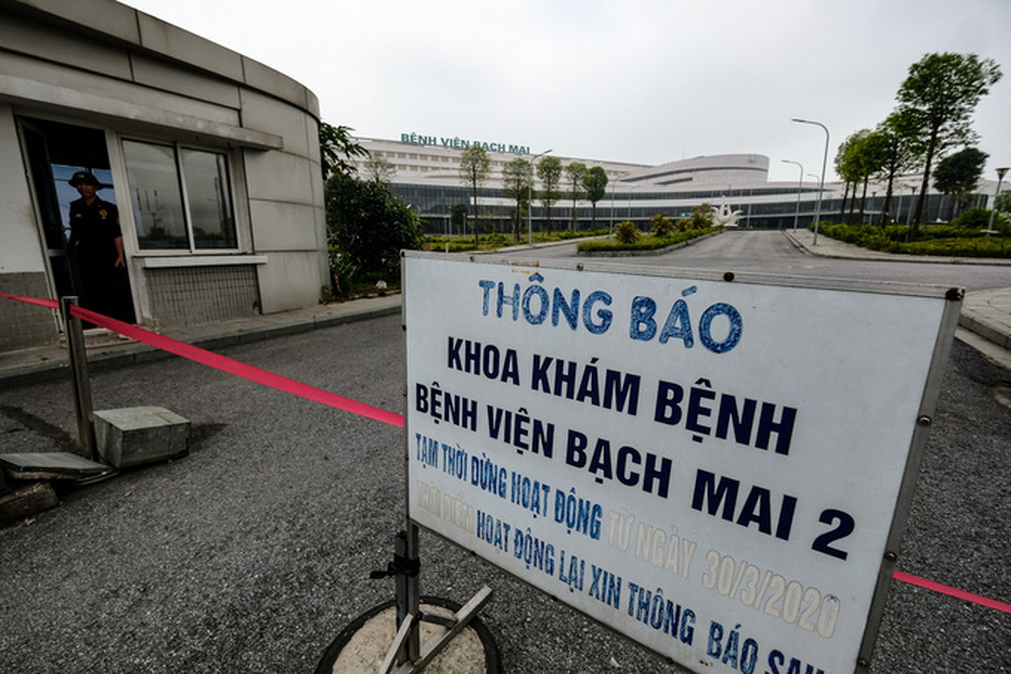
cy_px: 337
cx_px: 506
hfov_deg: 100.4
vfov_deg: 77.3
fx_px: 421
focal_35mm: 15
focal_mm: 10
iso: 200
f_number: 4.5
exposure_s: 1/800
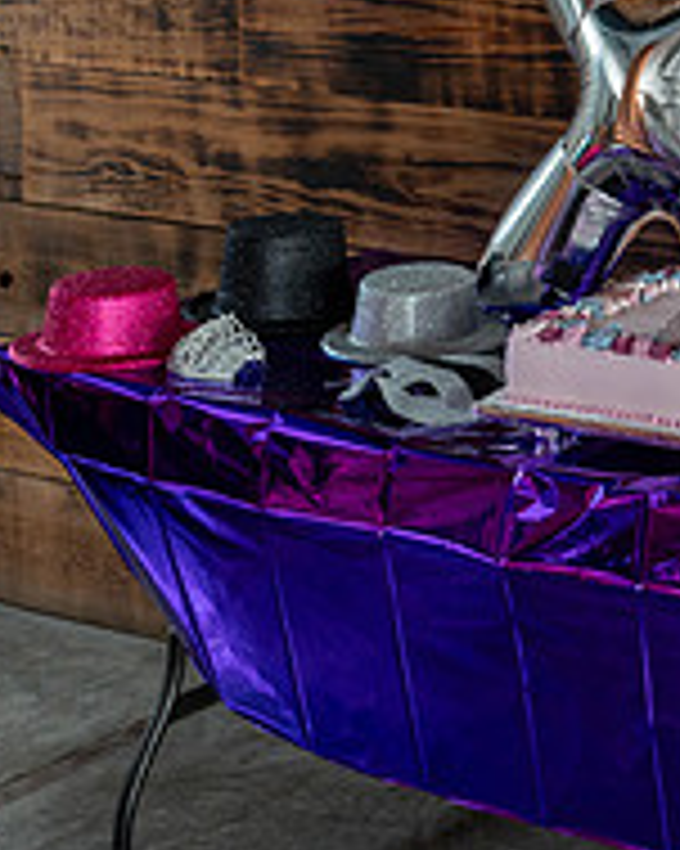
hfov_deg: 14.3
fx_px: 2543
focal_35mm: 101
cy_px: 16
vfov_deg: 18.5
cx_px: 986
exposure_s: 1/125
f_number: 4
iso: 800
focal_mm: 35
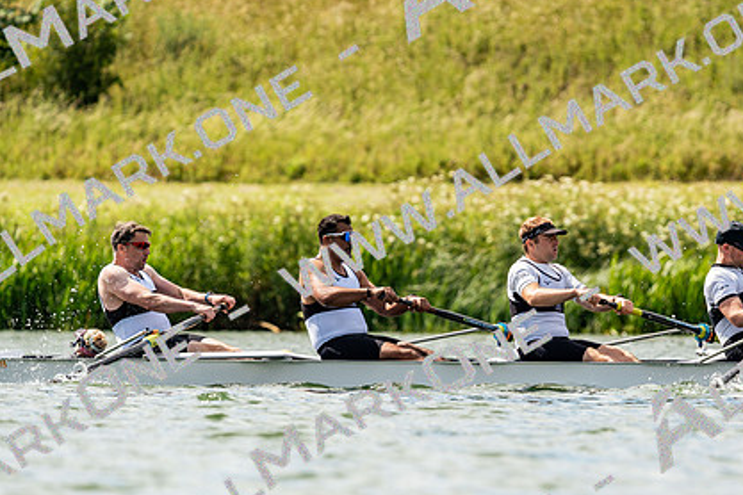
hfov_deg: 3.6
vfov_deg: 2.4
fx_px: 11908
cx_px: 499
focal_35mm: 577
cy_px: 304
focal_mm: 415
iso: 250
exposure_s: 1/2000
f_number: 6.3
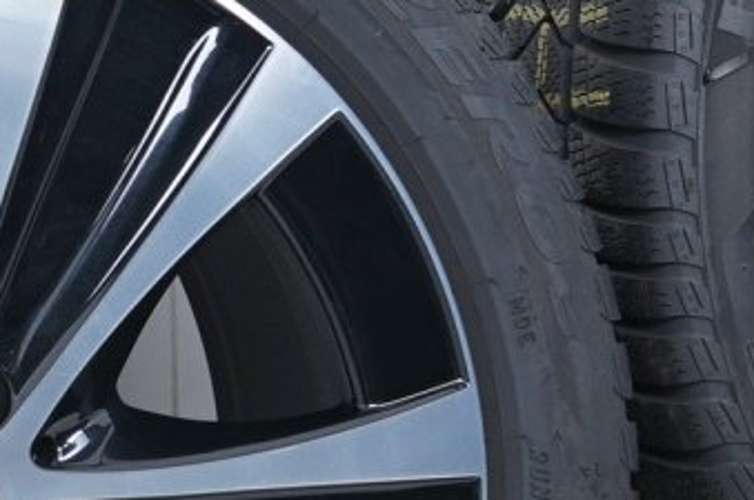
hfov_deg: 10.8
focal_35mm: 187
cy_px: 50
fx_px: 3911
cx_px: 974
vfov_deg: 7.3
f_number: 7.1
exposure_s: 1/125
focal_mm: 33
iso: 250
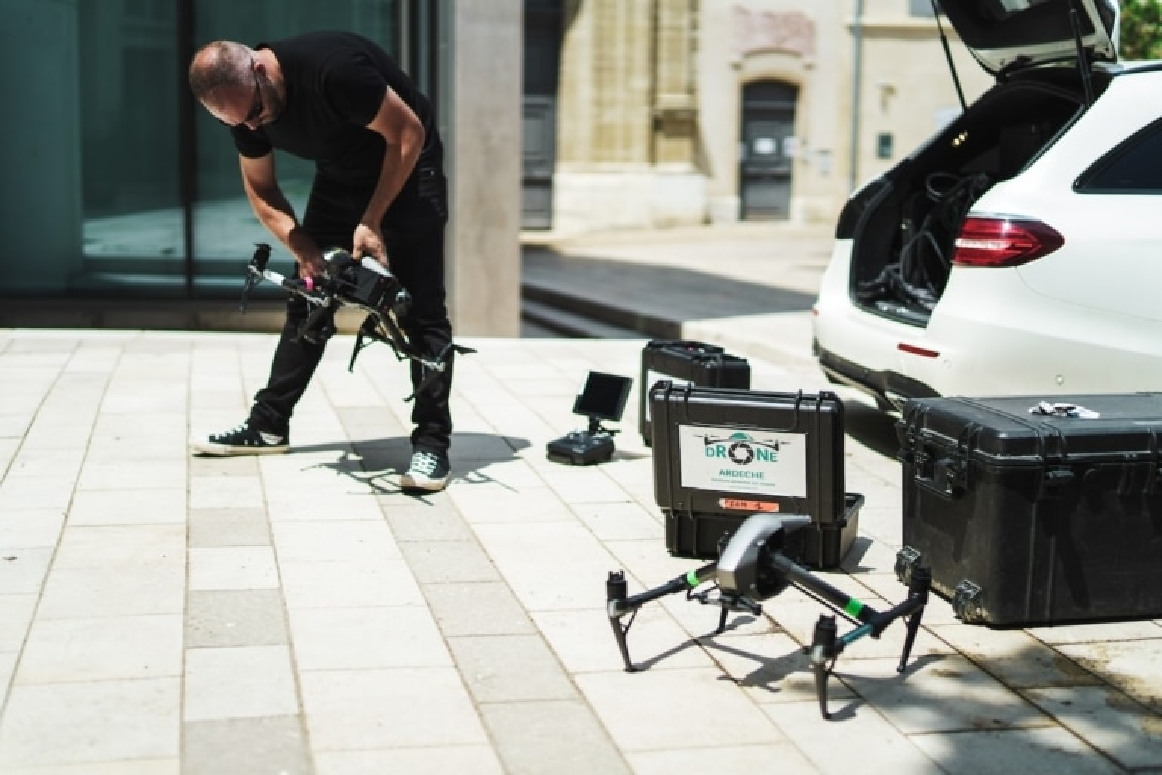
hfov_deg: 39.6
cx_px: 581
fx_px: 1614
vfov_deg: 27.0
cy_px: 388
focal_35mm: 50
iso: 100
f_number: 1.8
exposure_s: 1/3200
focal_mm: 50
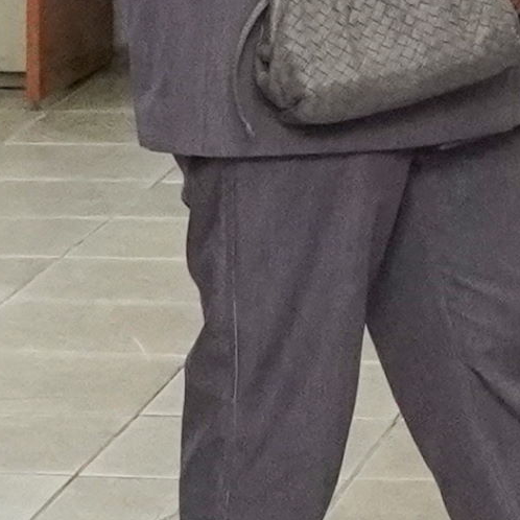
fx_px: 4963
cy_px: -434
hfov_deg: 5.9
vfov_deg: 5.9
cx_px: 859
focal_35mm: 292
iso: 2500
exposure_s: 1/160
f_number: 7.1
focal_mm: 20
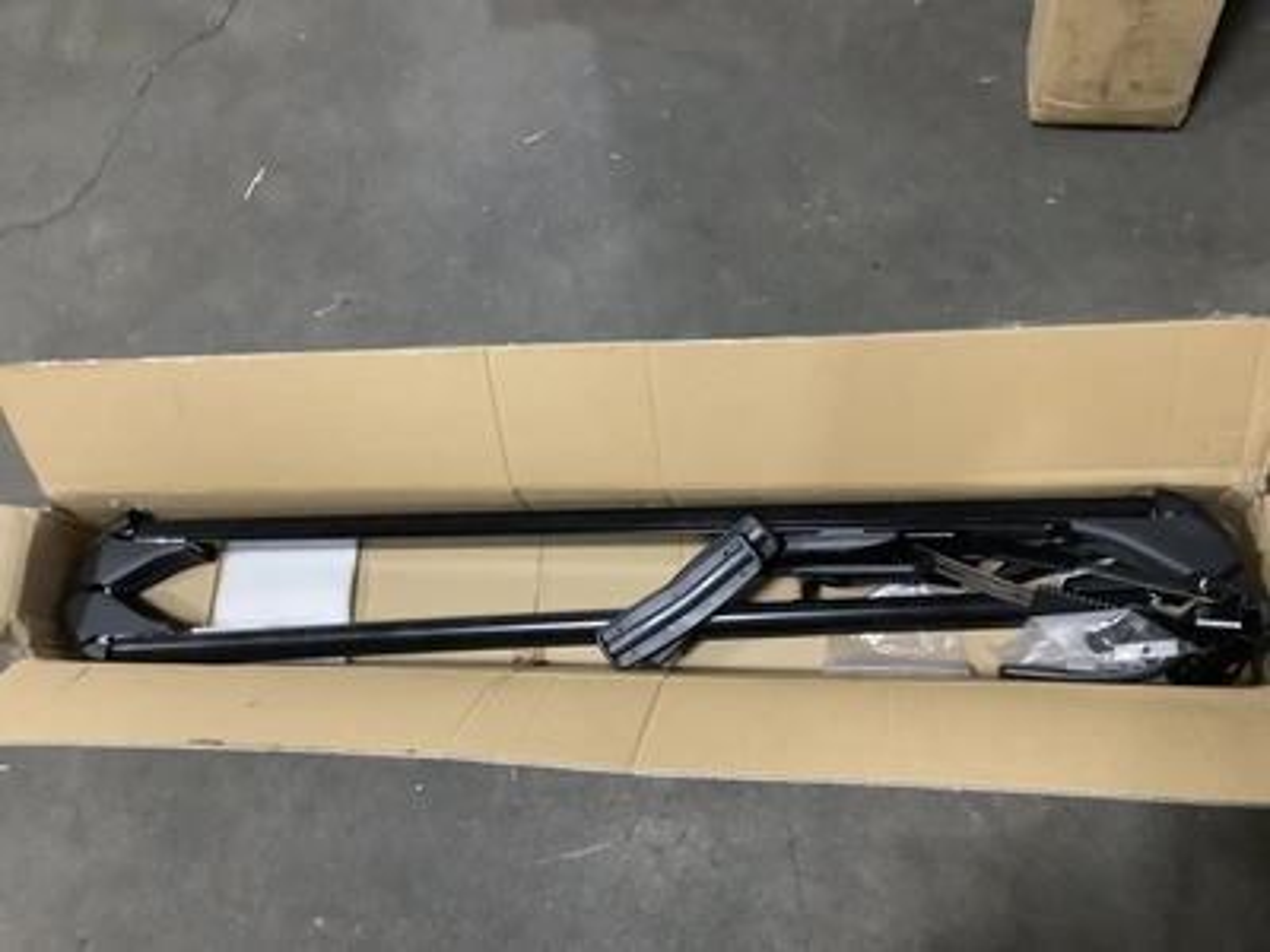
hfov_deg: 58.4
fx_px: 1137
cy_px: 476
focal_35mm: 31
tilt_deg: -69.2
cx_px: 635
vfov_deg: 45.4
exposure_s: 1/30
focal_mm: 3.3
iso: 400
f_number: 2.4
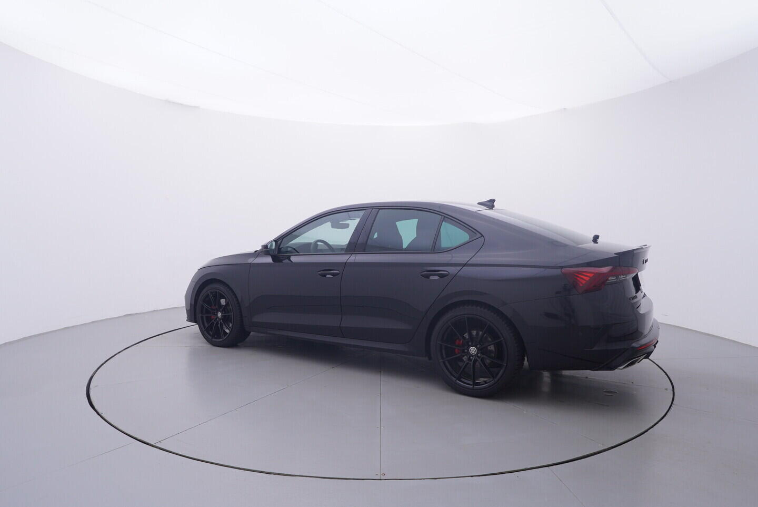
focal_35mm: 22
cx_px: 379
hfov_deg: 77.3
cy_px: 254
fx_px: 474
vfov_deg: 56.2
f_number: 5
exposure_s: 1/80
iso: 200
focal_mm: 15
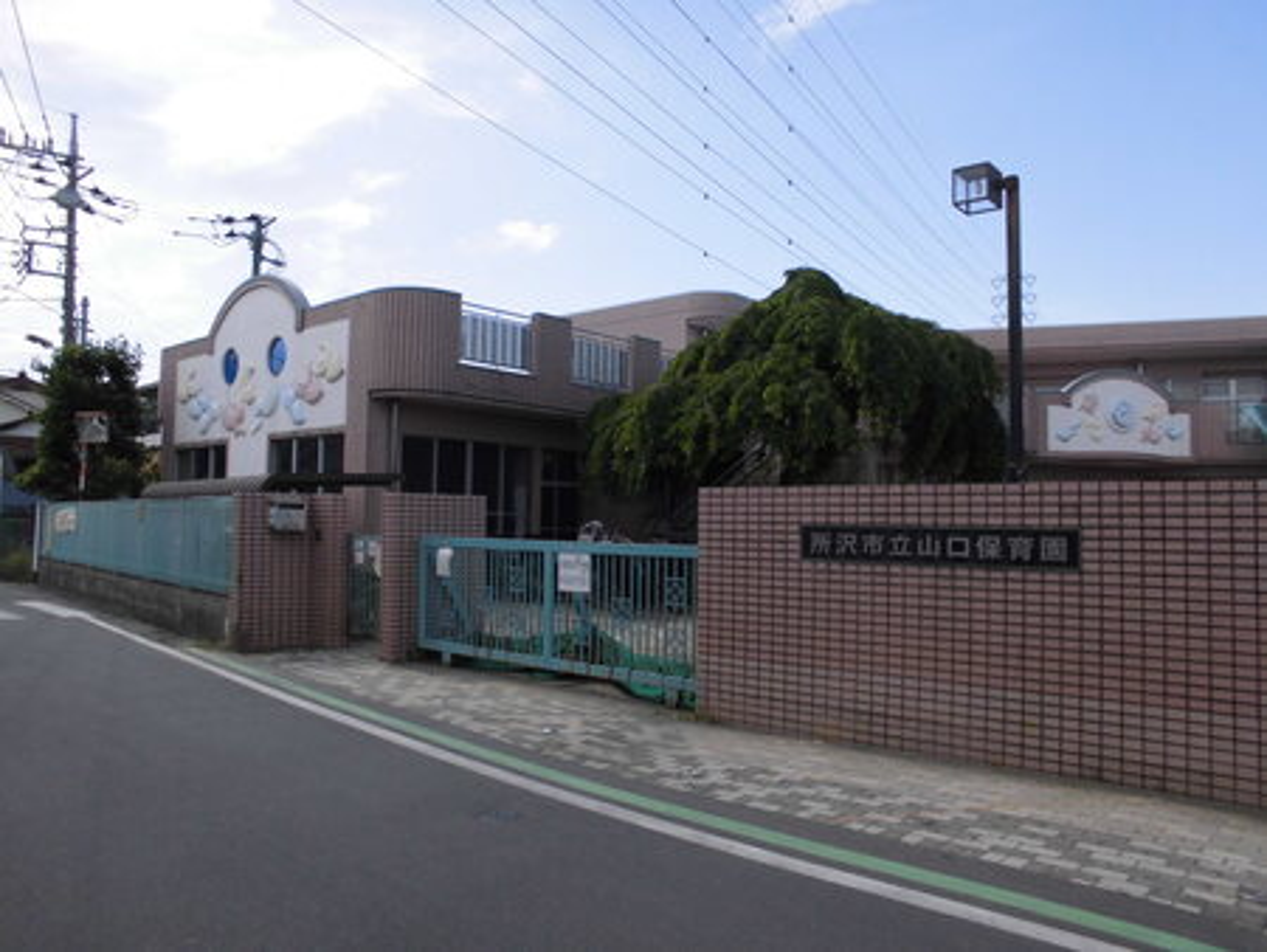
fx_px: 952
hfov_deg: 67.3
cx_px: 634
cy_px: 476
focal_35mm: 26
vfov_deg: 53.1
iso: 100
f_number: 3.5
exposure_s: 1/400
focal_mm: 4.6
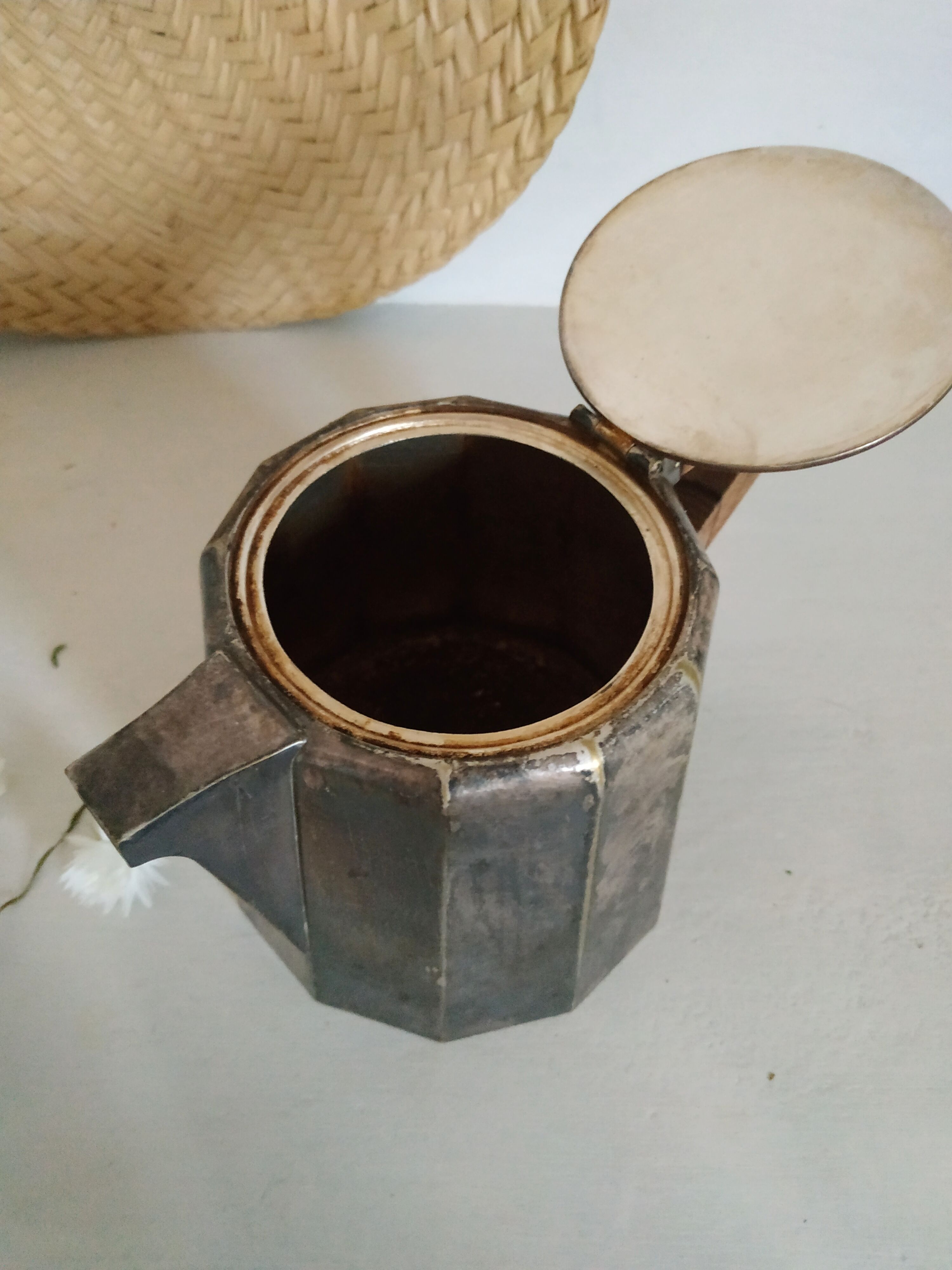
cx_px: 476
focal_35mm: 24
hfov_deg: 56.8
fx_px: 880
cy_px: 635
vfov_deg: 71.6
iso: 2500
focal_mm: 3.94
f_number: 1.9
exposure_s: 1/17
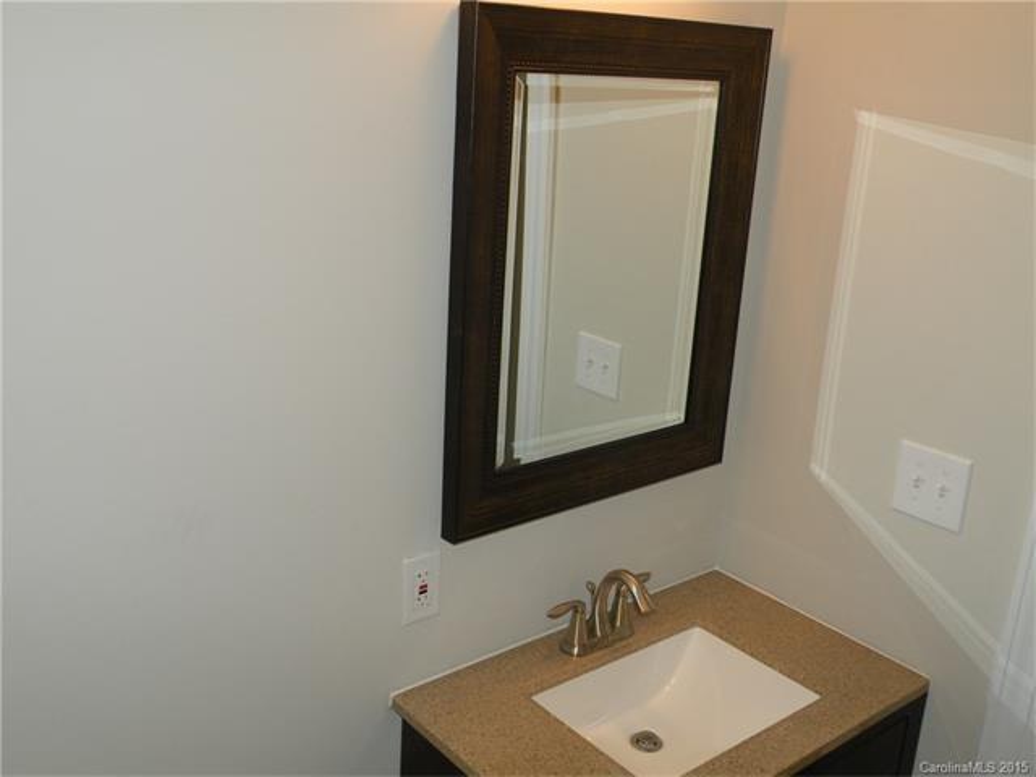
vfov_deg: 42.9
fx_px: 988
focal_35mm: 33
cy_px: 388
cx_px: 518
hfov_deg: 55.4
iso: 64
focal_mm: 5.8
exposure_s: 1/57.1
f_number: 3.2
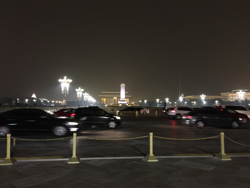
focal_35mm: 29
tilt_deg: +4.1
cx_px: 125
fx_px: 209
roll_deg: -0.7
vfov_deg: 48.2
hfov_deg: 61.7
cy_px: 94
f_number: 2.2
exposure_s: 1/24
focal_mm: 4.15
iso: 250
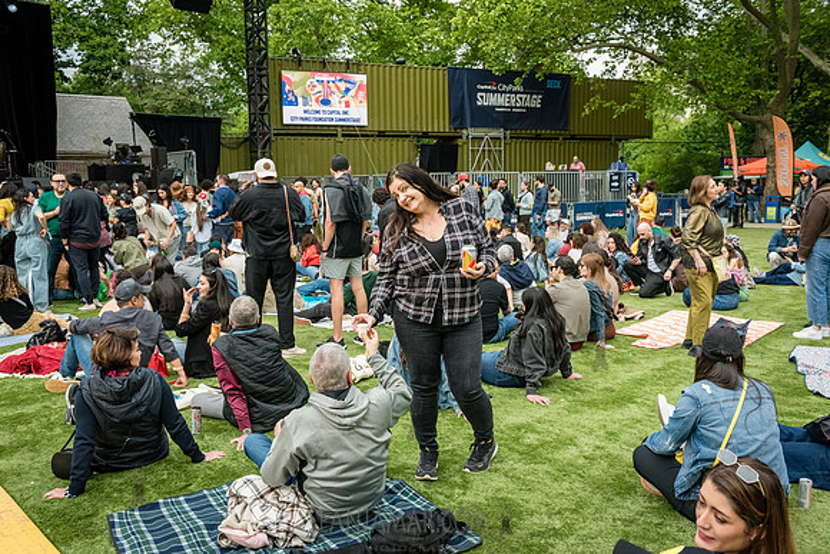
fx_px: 715
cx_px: 415
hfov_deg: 60.3
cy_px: 277
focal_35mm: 31
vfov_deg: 42.3
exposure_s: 1/2000
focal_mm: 31
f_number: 4.5
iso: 4000
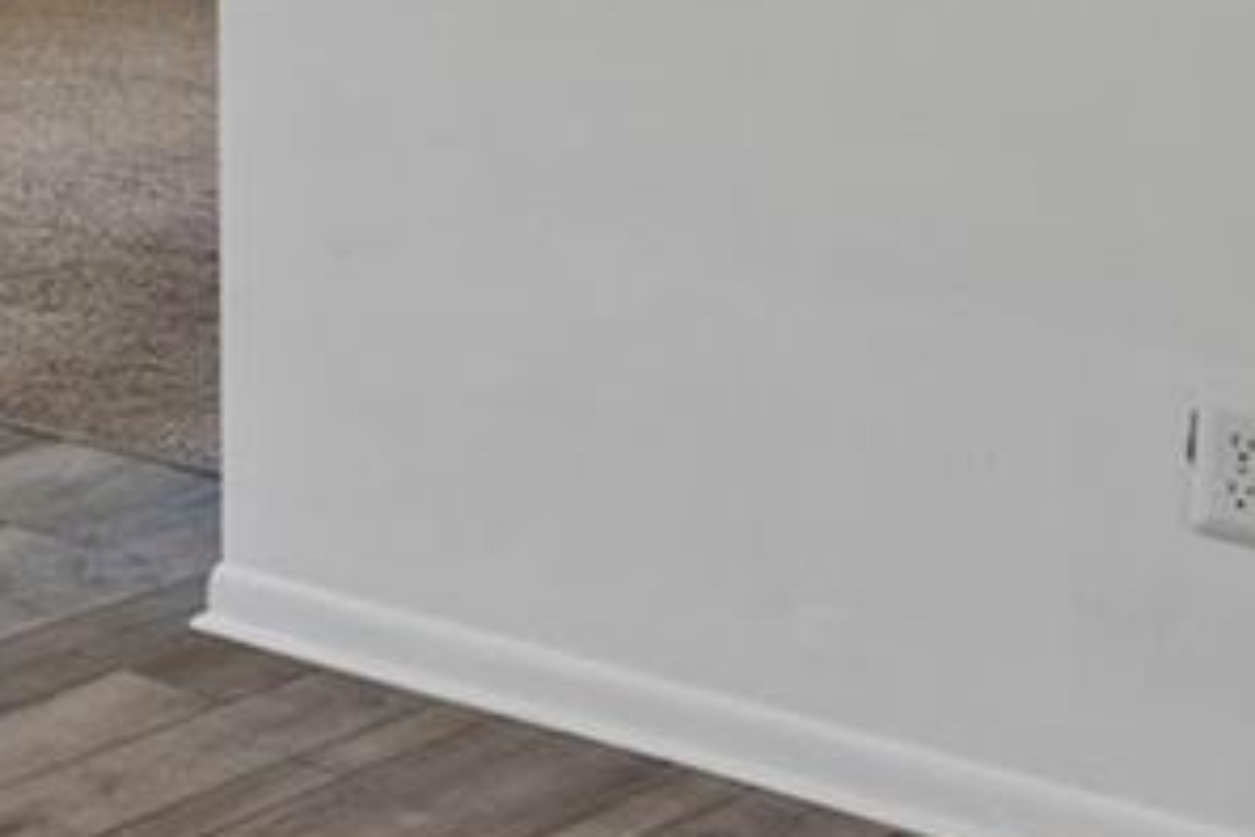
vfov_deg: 13.1
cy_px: -507
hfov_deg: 17.0
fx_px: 3381
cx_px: -1061
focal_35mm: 97
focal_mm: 18
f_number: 9
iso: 320
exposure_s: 1
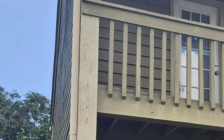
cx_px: 252
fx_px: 458
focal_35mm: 75
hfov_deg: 25.3
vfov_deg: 16.5
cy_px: 180
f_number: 1.8
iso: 25
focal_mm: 5.4
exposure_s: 1/1228
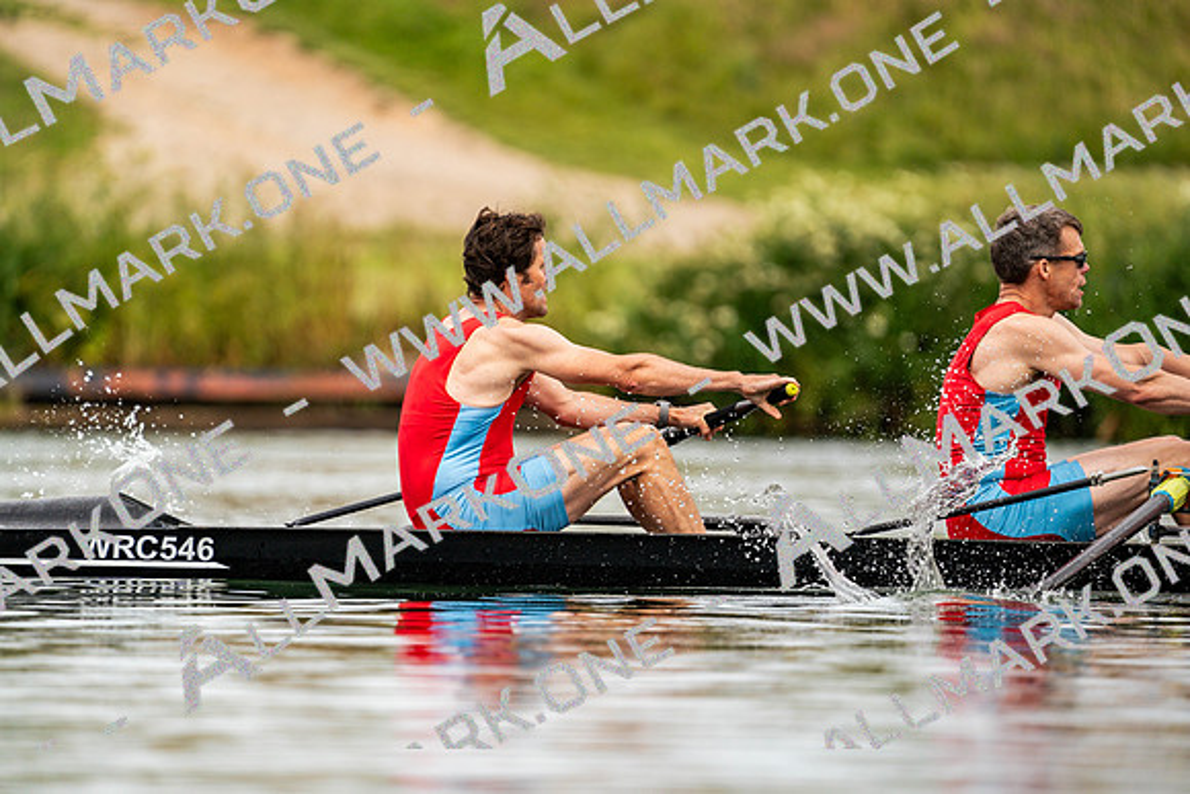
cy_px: 397
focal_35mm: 594
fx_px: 19639
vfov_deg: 2.3
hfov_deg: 3.5
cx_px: 595
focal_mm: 594
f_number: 6.3
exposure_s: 1/2000
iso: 320
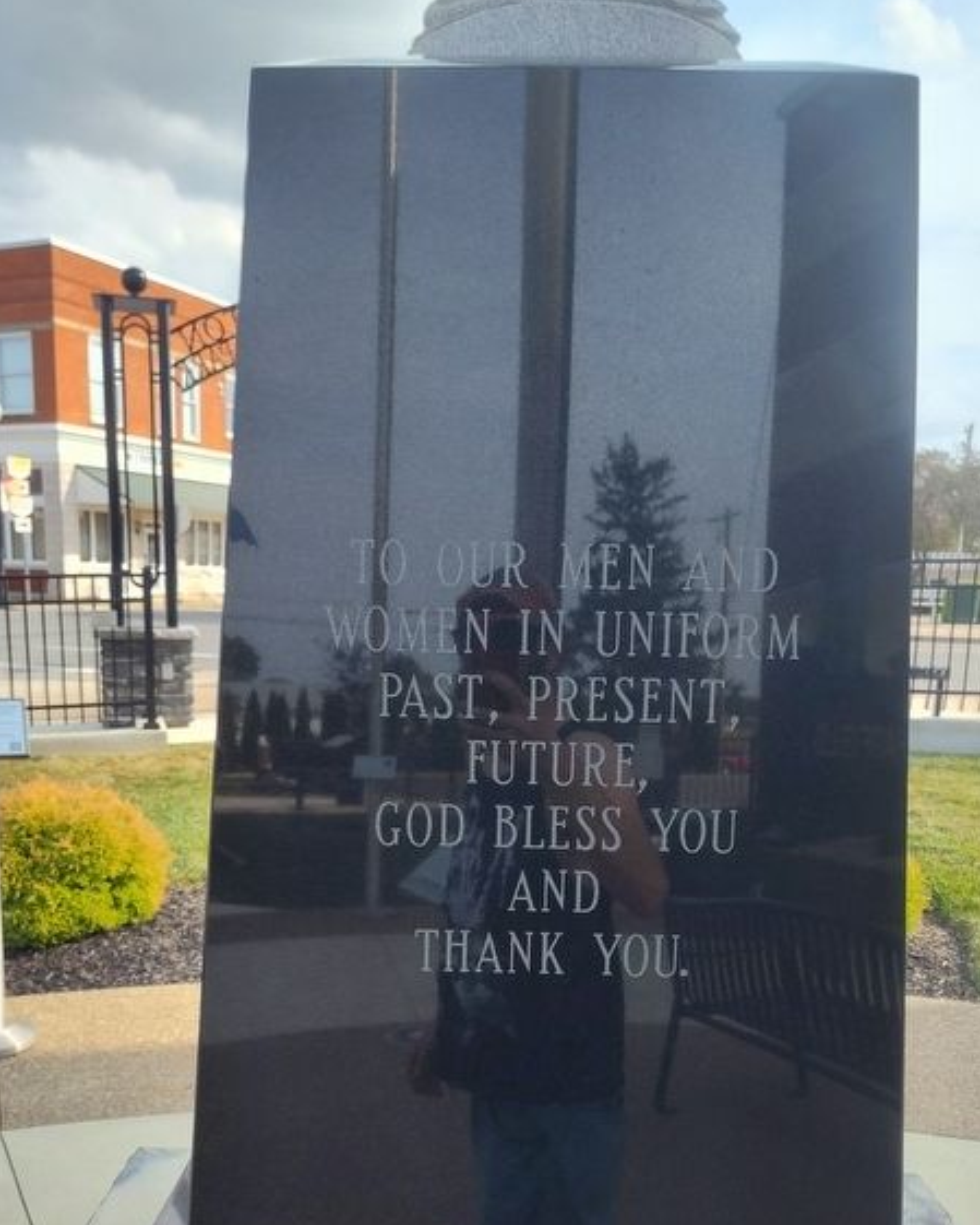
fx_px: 1160
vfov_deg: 54.8
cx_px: 493
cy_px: 793
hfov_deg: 45.8
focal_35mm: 32
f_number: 1.8
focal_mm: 5.56
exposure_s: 1/649
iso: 100
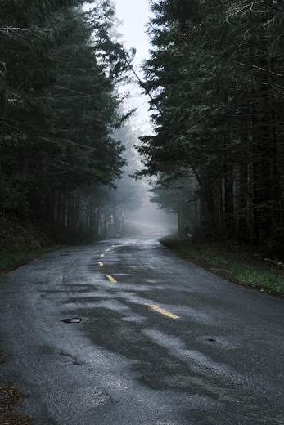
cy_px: 212
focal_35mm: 59
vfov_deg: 33.9
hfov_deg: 23.0
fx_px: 698
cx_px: 142
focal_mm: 39.3
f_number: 8
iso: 320
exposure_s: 1/58
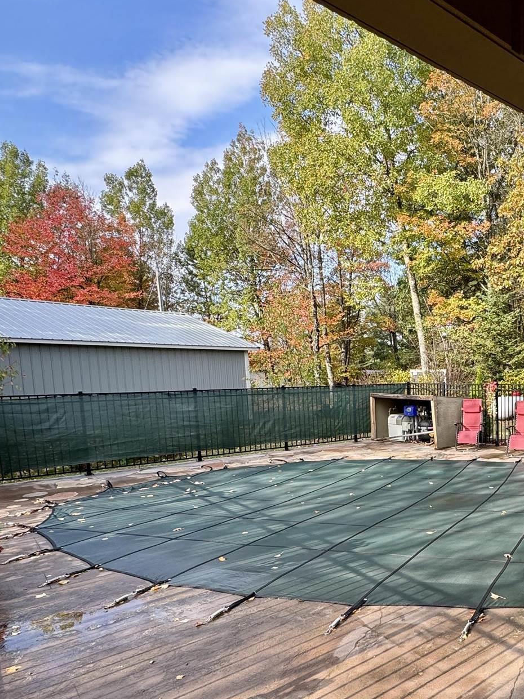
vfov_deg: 66.3
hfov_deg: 47.1
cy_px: 438
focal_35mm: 26
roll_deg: +1.2
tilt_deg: -7.7
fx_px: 525
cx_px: 482
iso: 40
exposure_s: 1/352
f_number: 2.2
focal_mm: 2.22
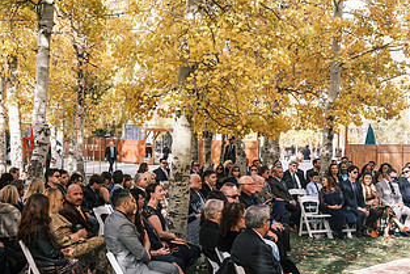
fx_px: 570
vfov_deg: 27.0
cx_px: 118
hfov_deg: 38.8
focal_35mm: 50
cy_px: 163
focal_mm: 18
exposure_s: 1/250
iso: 160
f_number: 4
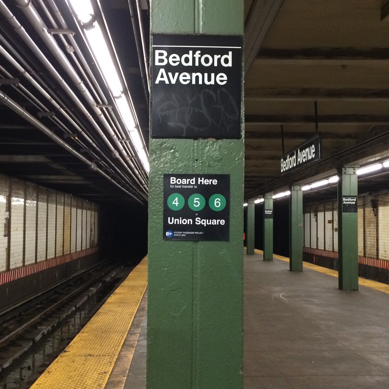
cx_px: 191
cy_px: 206
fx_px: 534
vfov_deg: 40.0
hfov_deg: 40.0
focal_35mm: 42
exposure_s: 1/24
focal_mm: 4.12
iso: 320
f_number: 2.2
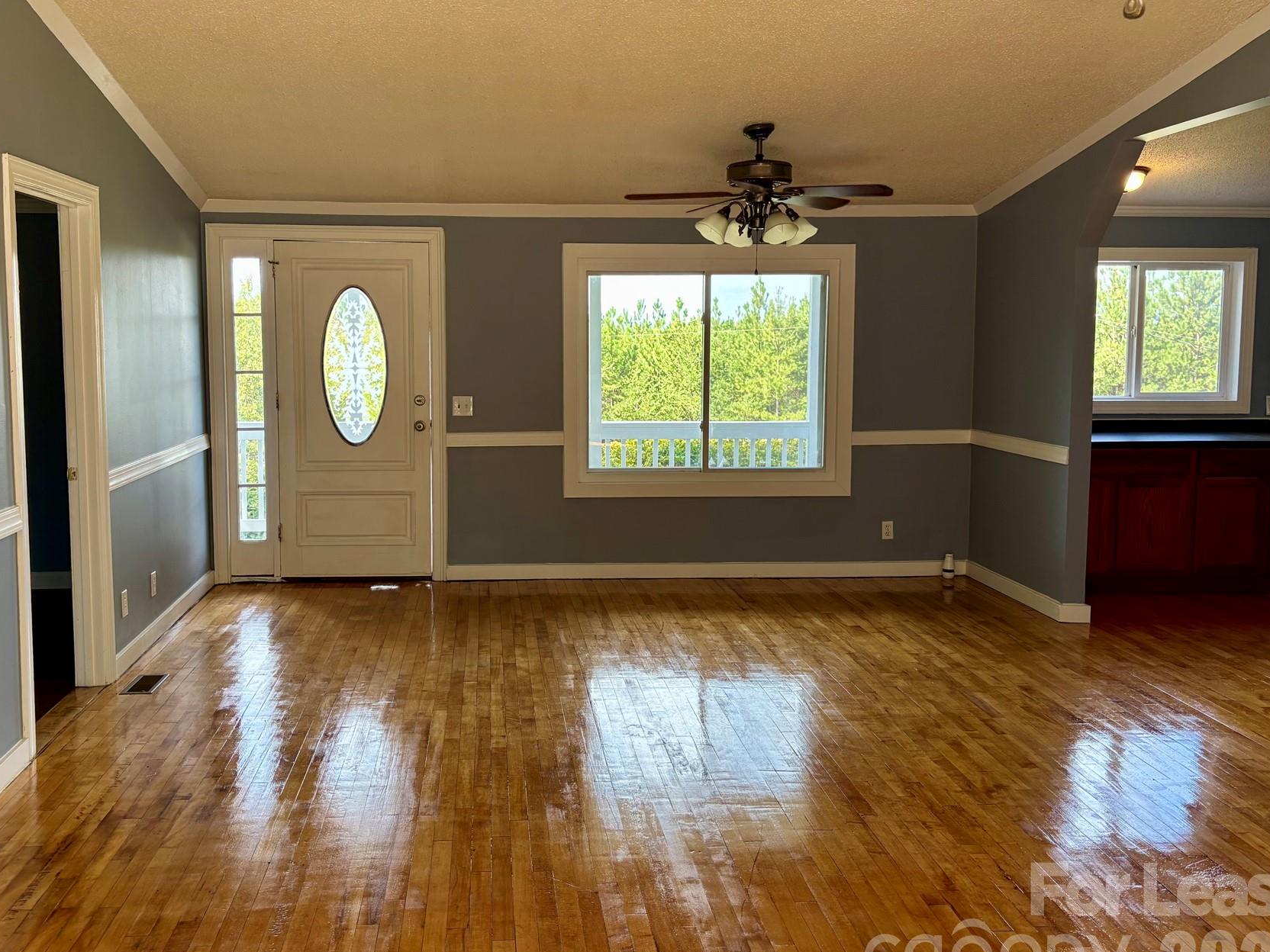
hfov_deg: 56.6
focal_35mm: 32
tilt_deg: -3.9
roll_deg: +0.5
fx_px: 1174
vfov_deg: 44.1
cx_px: 543
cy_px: 426
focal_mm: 5.96
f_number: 1.6
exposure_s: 1/121
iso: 80
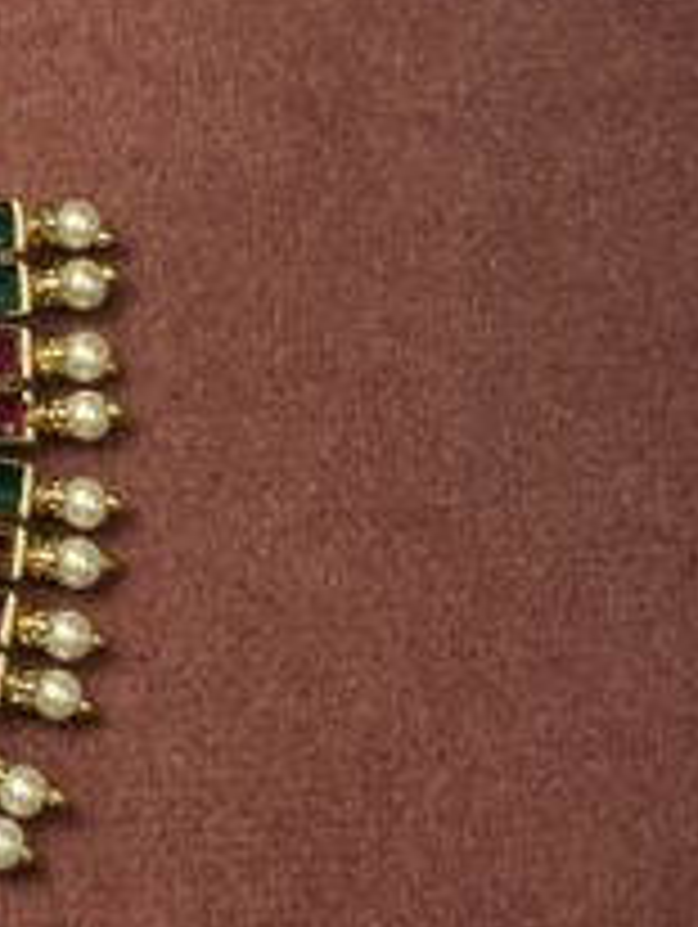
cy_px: 20
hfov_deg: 6.6
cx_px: -847
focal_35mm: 217
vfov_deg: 9.1
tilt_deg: -76.1
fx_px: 5822
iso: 50
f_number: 1.78
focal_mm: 6.76
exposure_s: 1/120
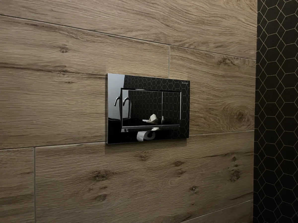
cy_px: 112
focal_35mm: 26
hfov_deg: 67.3
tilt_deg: -5.0
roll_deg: +0.7
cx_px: 149
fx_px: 224
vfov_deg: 53.1
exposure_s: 1/25
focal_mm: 5.1
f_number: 1.6
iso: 800
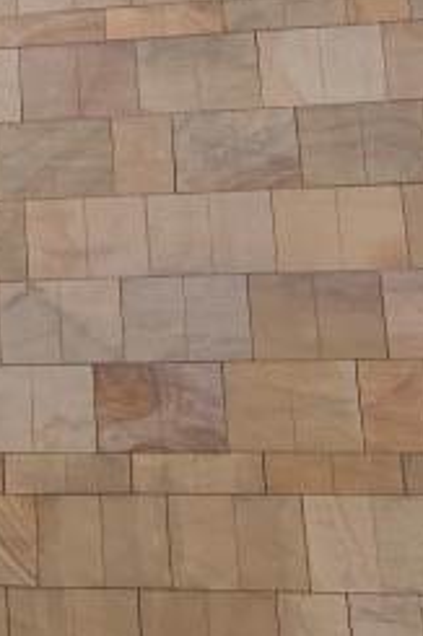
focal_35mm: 113
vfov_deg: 17.4
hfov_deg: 10.8
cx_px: -475
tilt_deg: +30.8
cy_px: -99
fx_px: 1994
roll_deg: -6.8
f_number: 1.8
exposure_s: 1/1043
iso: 25
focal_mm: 4.25
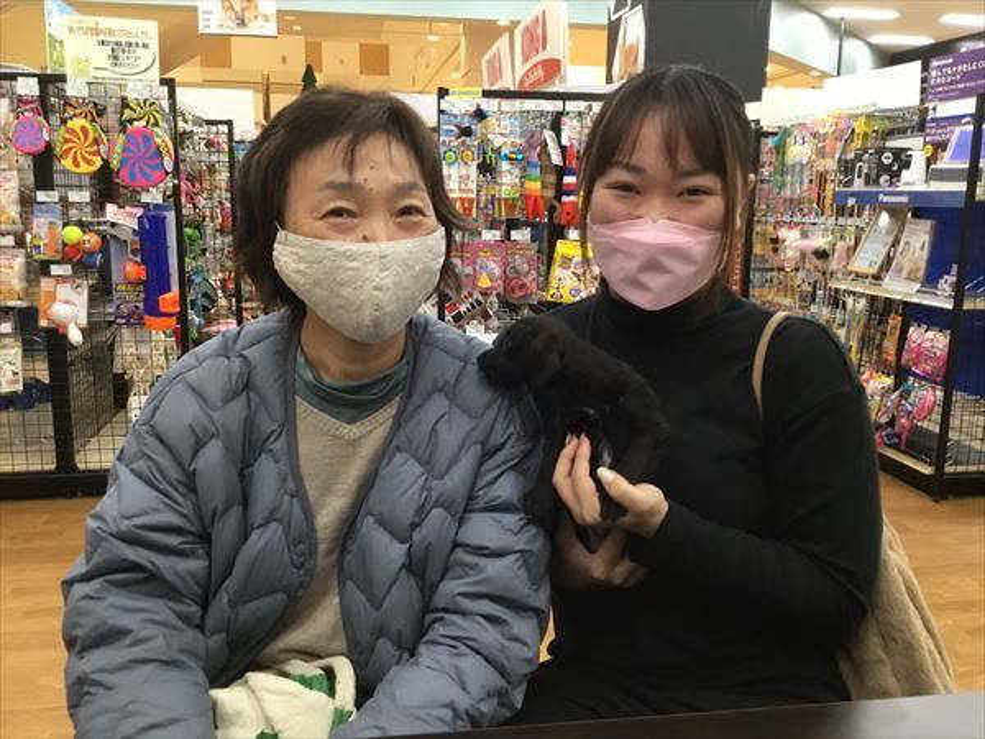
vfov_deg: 45.4
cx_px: 492
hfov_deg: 58.4
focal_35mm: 31
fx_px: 882
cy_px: 370
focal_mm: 3.3
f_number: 2.4
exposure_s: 1/33
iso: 125
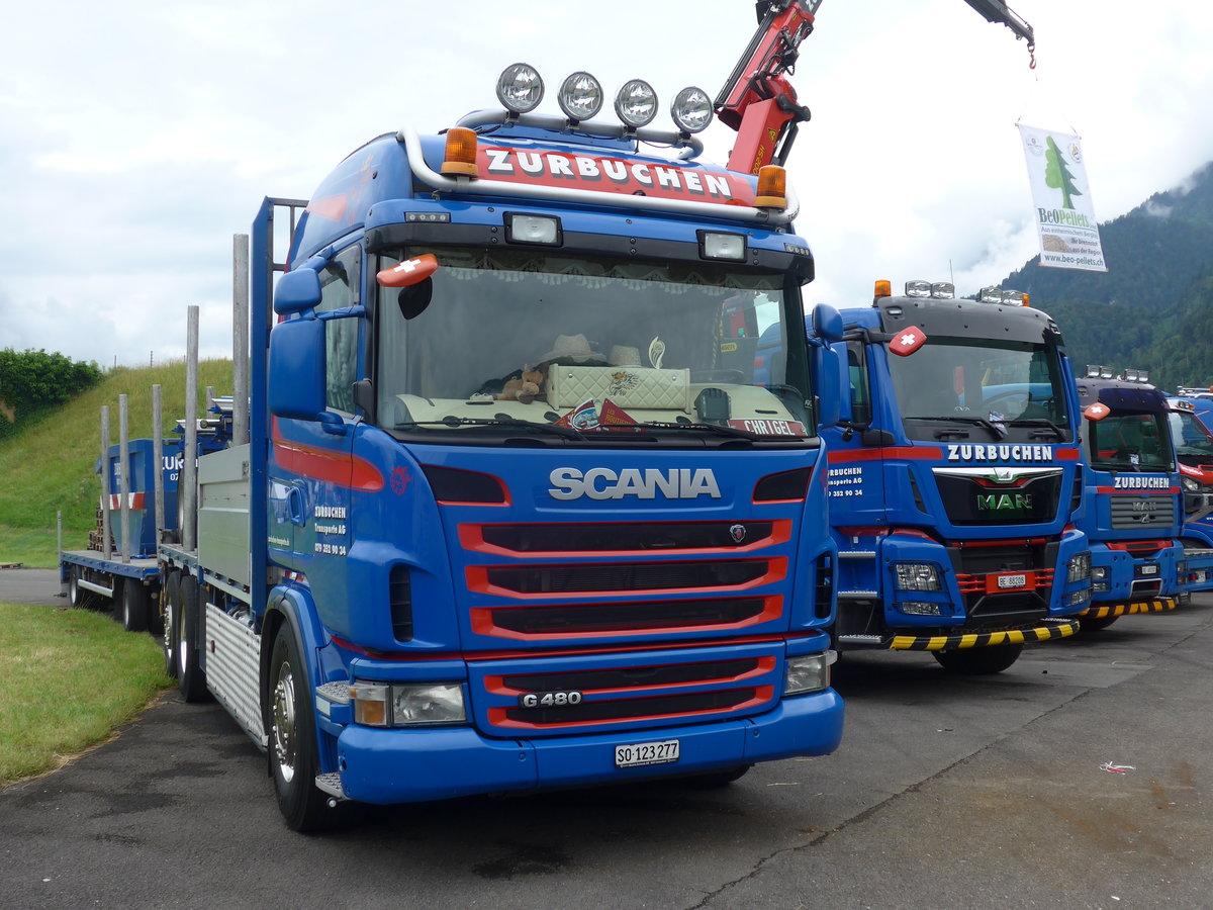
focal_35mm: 36
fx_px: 1261
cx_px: 606
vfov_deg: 39.7
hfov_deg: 51.4
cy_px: 455
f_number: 2.8
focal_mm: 7.5
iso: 80
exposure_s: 1/640
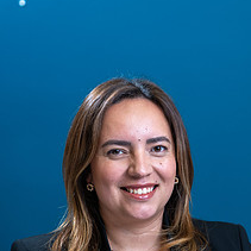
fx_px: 1132
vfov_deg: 12.5
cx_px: 140
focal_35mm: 138
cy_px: 231
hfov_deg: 12.6
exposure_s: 1/125
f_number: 5
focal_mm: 76
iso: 400
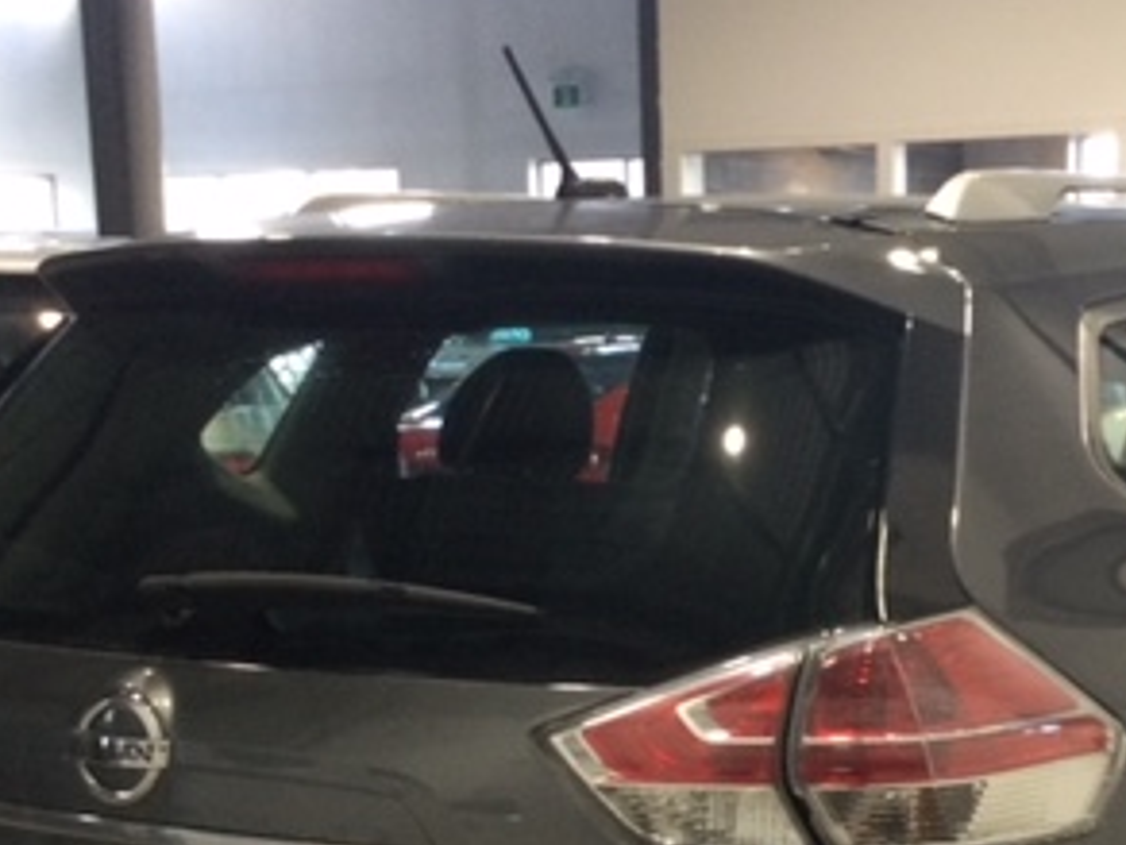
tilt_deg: -7.1
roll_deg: +0.0
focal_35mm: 68
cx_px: 814
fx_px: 2212
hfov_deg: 28.2
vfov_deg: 21.1
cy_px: 791
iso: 64
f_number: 2.4
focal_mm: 3.3
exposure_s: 1/30
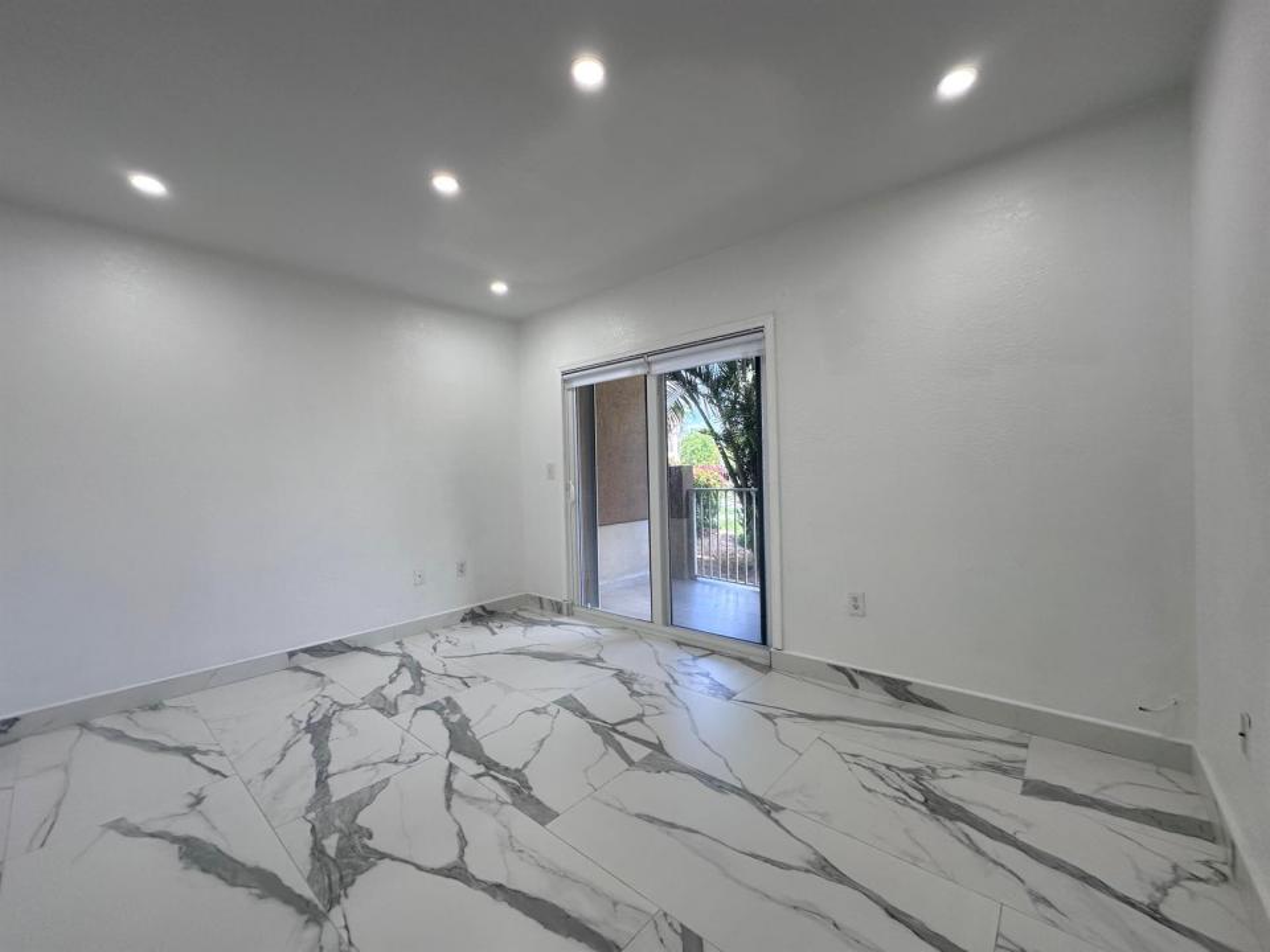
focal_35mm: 14
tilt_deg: -0.1
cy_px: 476
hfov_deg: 102.1
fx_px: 514
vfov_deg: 85.7
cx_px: 635
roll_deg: +1.1
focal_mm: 2.22
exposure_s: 1/120
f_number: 2.2
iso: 100
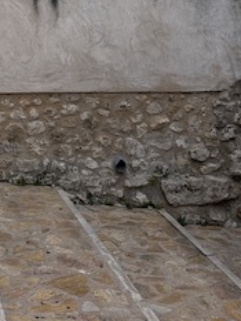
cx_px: -1
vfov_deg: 26.9
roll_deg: +0.1
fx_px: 612
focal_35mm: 66
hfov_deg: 21.5
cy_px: -34
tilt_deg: +5.5
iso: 80
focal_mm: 6.86
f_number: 1.78
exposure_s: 1/1495
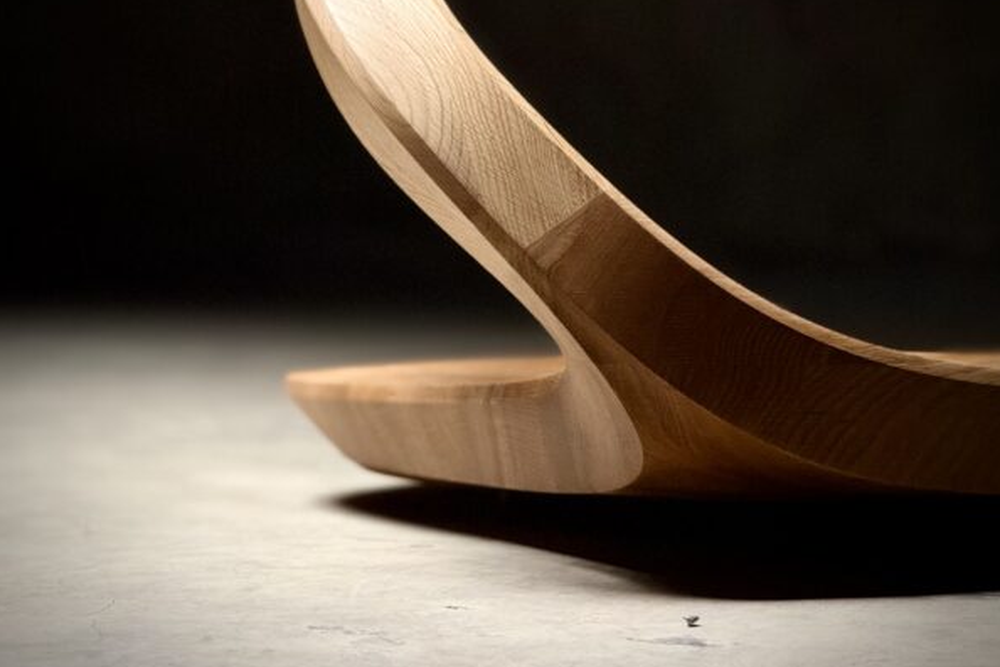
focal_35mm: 126
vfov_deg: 10.9
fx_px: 3500
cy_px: 303
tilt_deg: -3.0
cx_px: 498
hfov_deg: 16.3
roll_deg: -1.3
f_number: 2.8
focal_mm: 15.66
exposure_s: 1/60
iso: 640
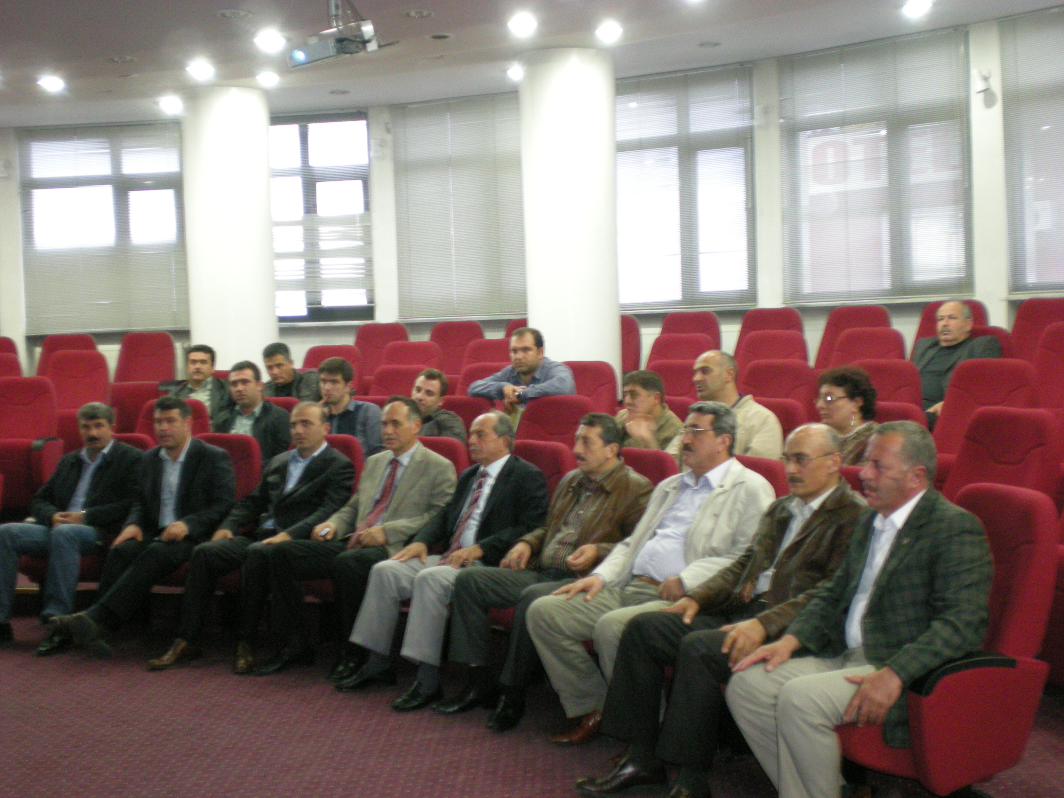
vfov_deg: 32.9
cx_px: 532
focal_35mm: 44
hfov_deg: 42.9
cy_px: 399
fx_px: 1352
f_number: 3.5
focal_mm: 7.4
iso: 349
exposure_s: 1/8
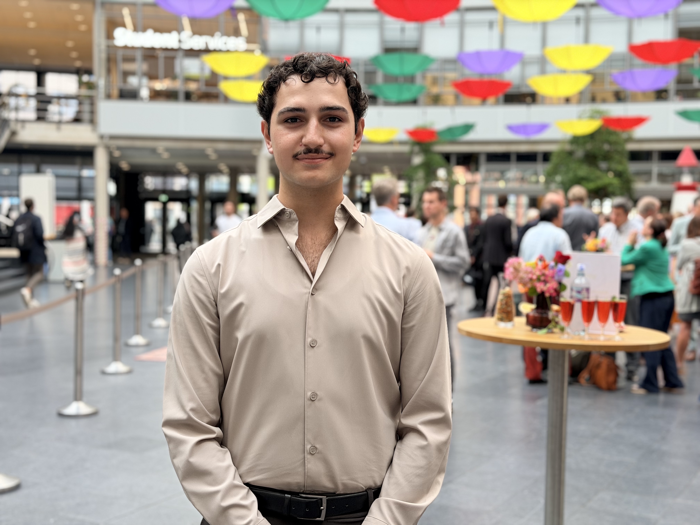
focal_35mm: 48
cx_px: 350
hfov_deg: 39.7
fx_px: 971
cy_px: 262
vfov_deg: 30.3
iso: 80
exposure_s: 1/158
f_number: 1.78
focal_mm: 6.76
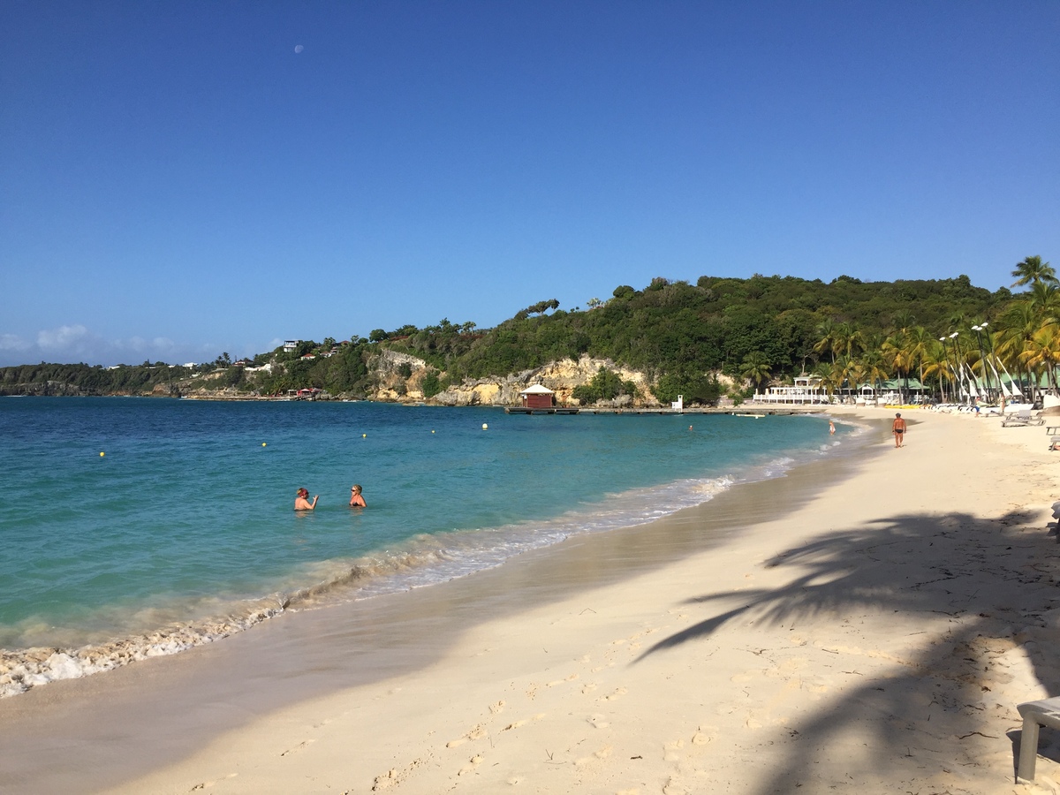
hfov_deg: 61.7
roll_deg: -1.1
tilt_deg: -1.4
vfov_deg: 48.2
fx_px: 888
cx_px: 530
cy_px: 398
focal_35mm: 29
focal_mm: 4.15
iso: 32
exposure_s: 1/3300
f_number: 2.2
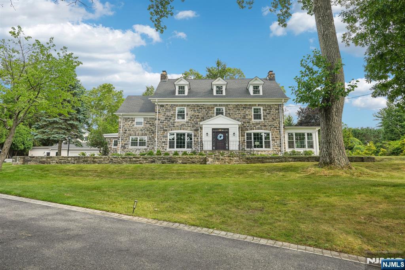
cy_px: 135
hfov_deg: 73.8
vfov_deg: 53.1
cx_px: 202
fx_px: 270
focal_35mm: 24
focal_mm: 24
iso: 100
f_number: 9
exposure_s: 1/100
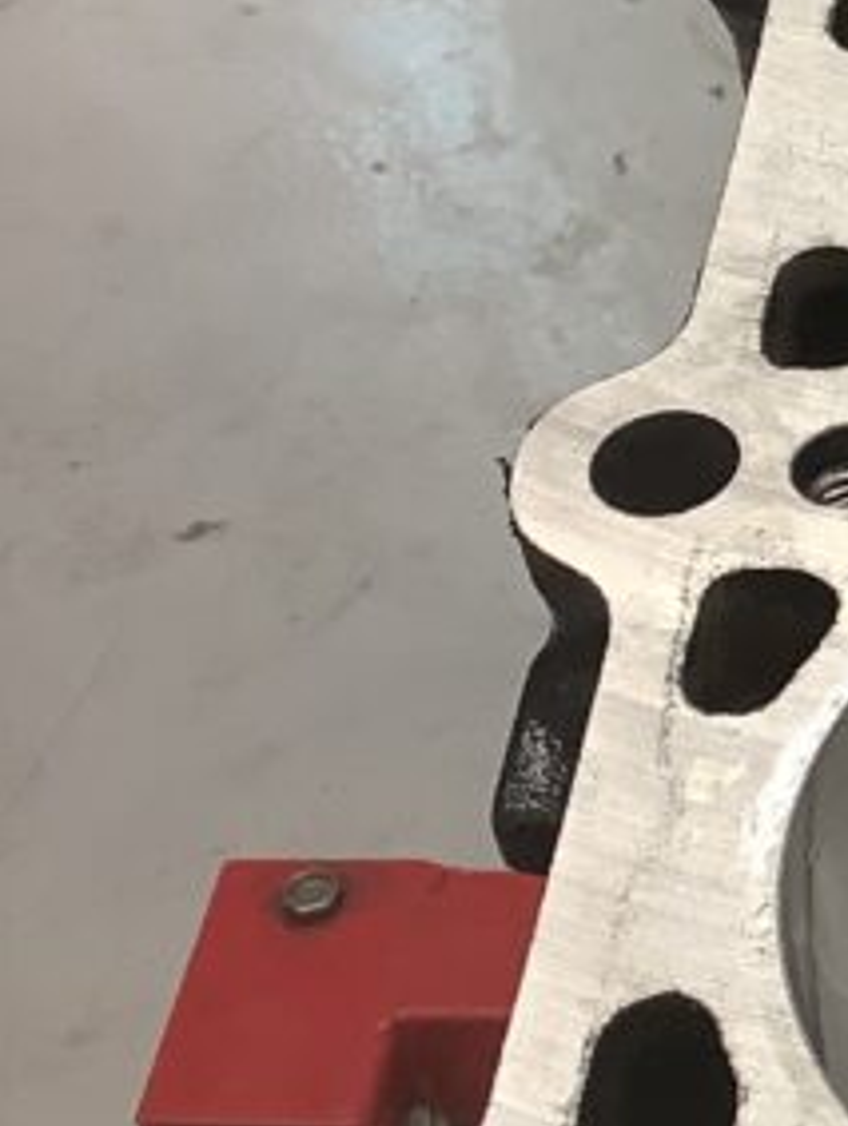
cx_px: 1525
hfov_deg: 12.2
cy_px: 430
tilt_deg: -42.4
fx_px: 3650
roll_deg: -1.8
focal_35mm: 112
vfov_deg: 17.5
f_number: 2.4
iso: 80
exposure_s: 1/60
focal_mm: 3.3
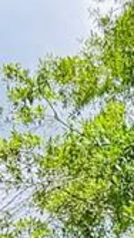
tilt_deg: +9.0
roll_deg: -1.8
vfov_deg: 9.4
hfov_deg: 6.2
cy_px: 671
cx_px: 332
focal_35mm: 188
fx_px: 1187
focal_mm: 6.76
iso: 80
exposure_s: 1/888
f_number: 1.78
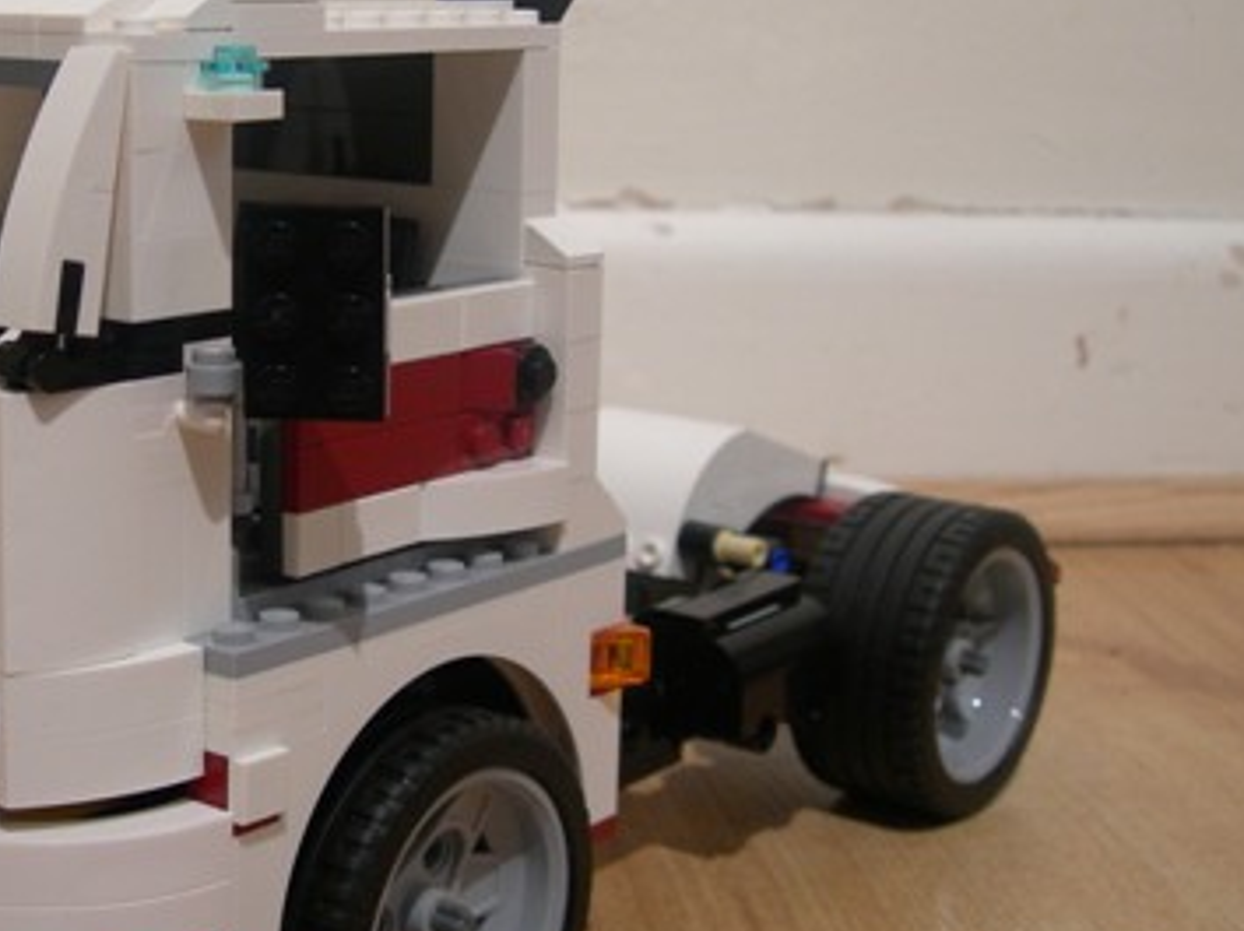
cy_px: 437
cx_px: 278
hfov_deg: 28.9
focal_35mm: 66
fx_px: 2370
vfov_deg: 22.2
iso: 103
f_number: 2.8
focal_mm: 7.8
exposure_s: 1/3.8
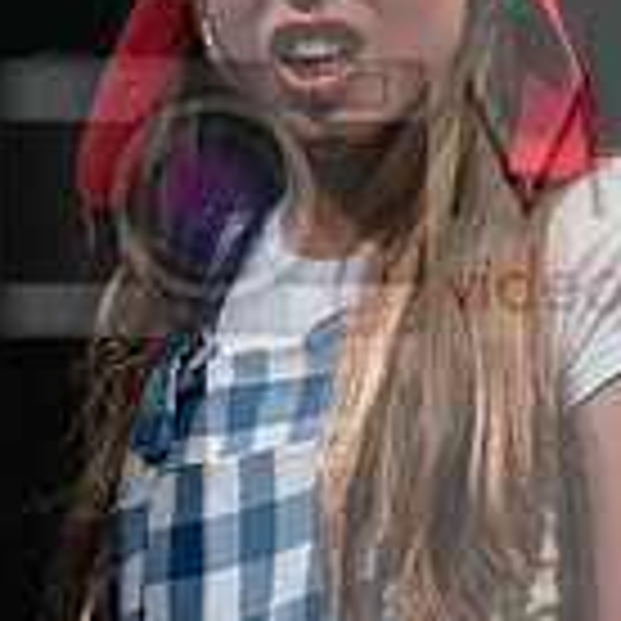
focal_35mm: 776
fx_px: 15750
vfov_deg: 2.3
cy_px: 196
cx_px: 104
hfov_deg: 2.3
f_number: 2.8
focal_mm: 200
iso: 6400
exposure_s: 1/60
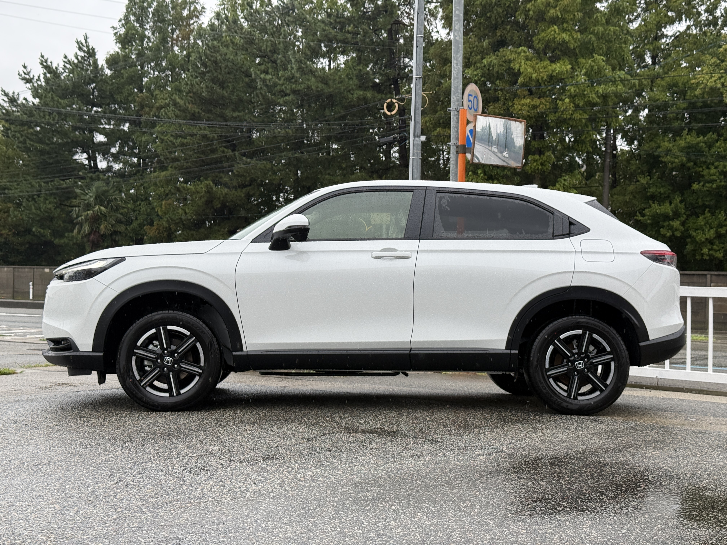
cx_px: 364
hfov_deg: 39.7
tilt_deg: +0.9
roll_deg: -0.5
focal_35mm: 48
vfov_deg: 30.3
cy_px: 272
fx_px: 1008
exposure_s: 1/578
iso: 64
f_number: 1.78
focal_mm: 6.76
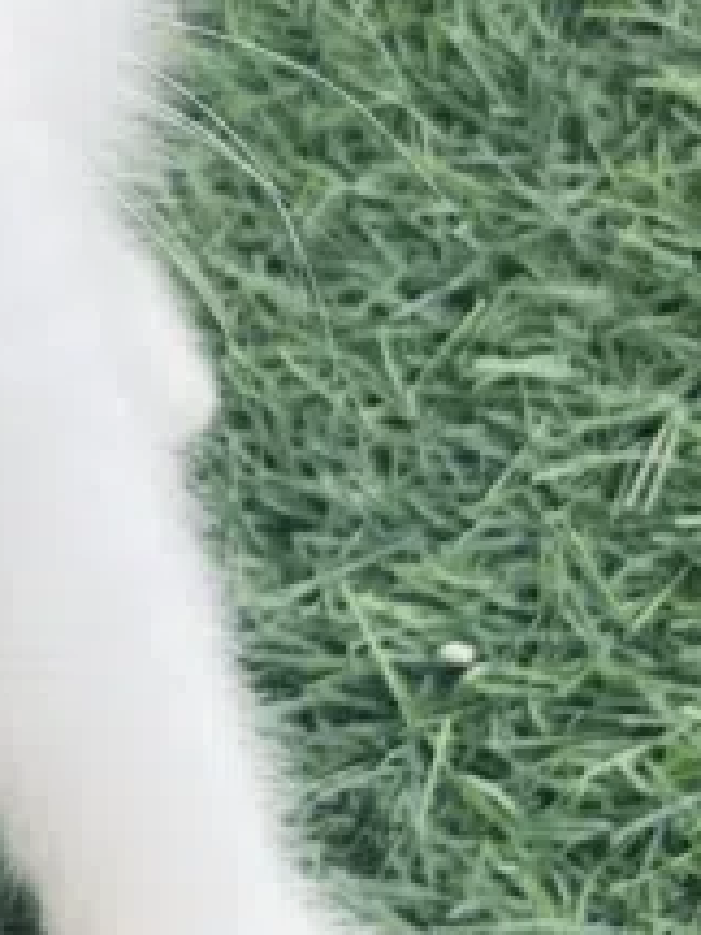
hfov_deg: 17.9
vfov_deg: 25.2
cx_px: -212
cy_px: 294
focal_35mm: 77
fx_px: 2079
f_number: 1.6
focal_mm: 5.1
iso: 50
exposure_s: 1/493
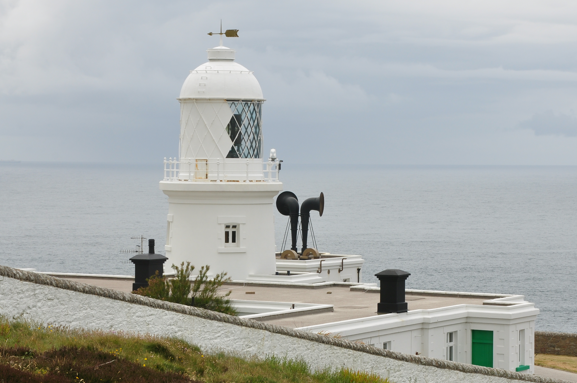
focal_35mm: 115
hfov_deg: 17.9
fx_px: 1836
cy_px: 208
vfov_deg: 11.9
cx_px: 328
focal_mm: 55
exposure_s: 1/160
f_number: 14
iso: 200
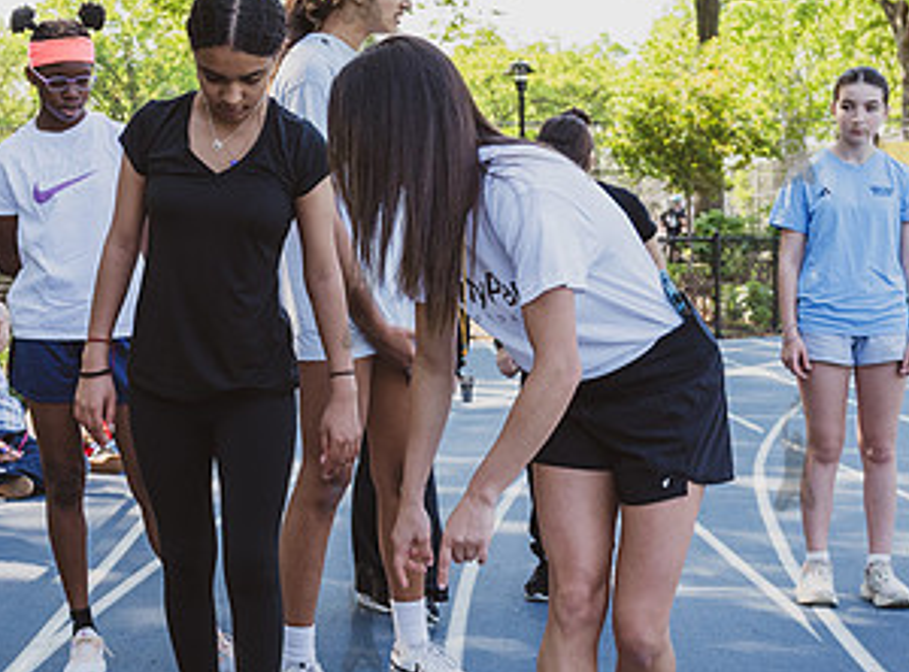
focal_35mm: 76
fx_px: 1986
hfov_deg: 25.7
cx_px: 346
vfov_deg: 19.2
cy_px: 322
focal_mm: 32
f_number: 4.5
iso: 400
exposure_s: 1/500
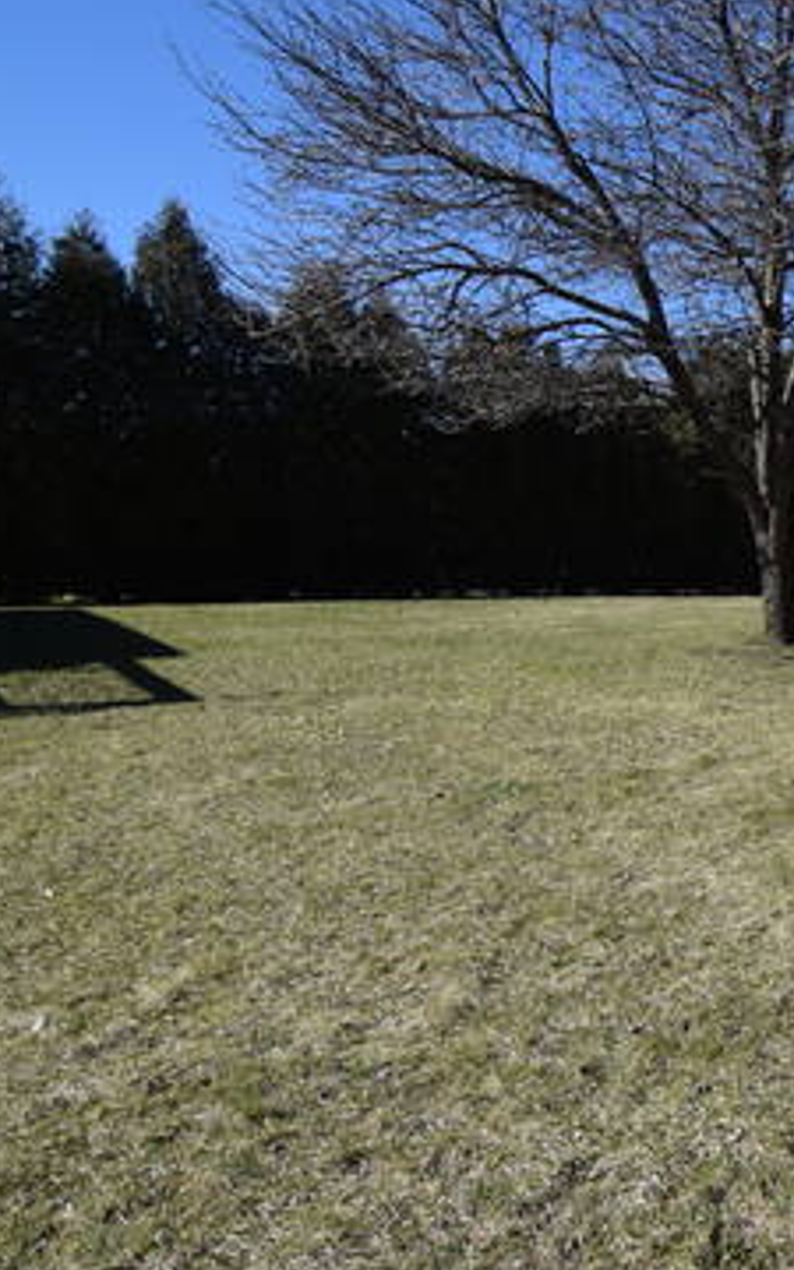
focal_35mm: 30
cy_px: 679
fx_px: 1035
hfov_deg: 30.1
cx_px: 1108
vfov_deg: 63.0
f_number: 9
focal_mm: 11
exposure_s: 1/320
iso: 200
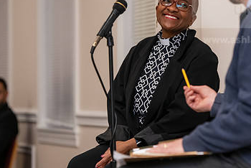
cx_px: 171
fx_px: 1444
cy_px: 55
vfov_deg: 6.6
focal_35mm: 207
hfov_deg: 9.9
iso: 2000
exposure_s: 1/160
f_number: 3.2
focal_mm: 125
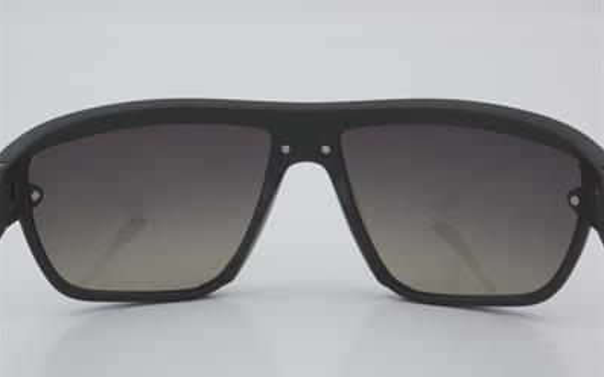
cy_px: 178
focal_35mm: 77
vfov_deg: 16.9
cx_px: 301
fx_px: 1267
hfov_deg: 26.8
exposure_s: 1/4
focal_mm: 50
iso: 100
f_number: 32
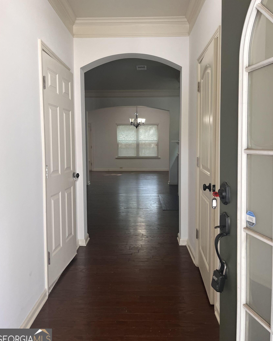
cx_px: 137
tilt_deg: -4.7
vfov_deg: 62.1
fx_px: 283
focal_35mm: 28
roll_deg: -0.8
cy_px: 159
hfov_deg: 51.5
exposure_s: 1/120
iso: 125
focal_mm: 5.1
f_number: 1.6
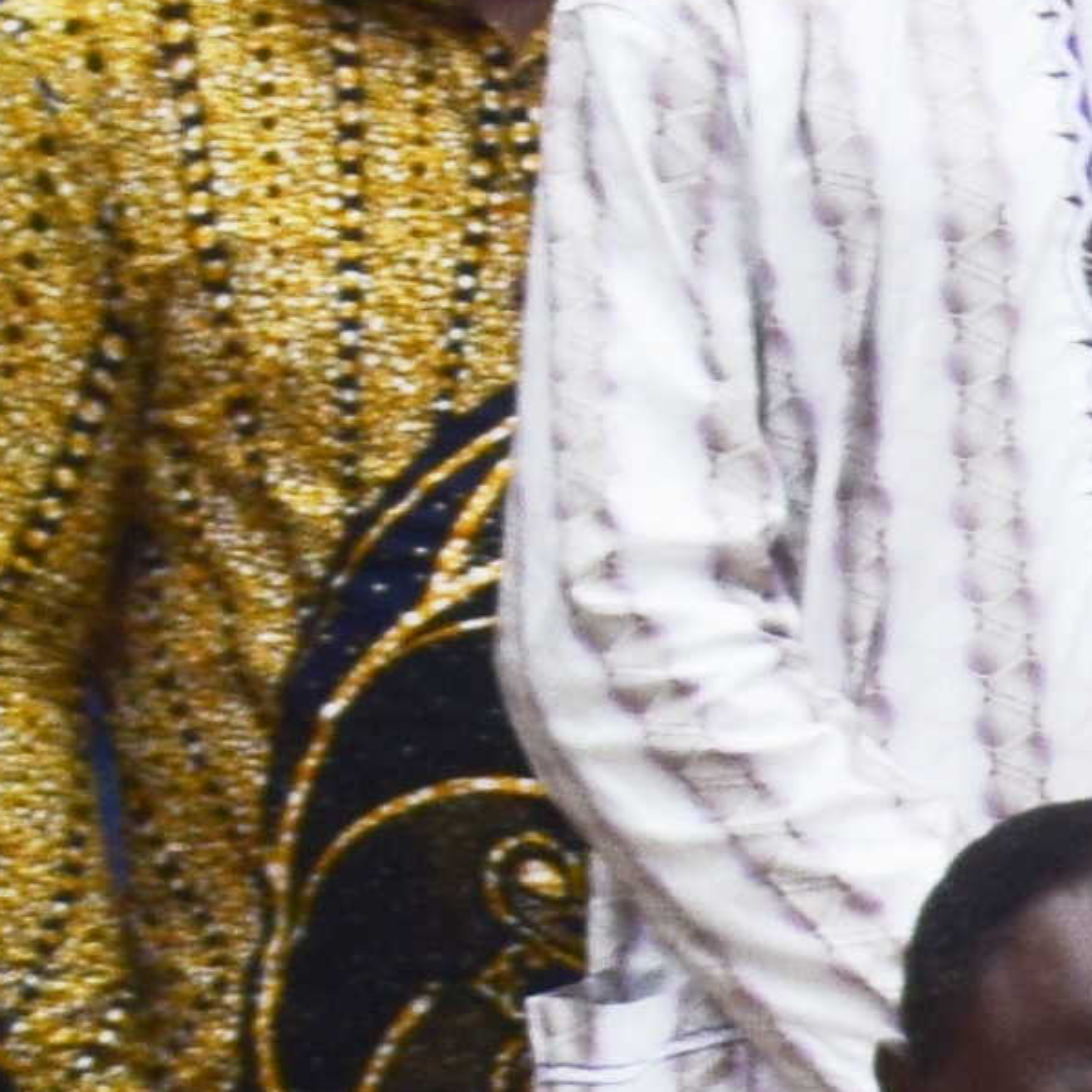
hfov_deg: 3.4
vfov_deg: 3.6
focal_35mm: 486
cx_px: 4839
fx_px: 17346
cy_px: 1861
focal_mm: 38
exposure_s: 1/160
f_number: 9
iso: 400
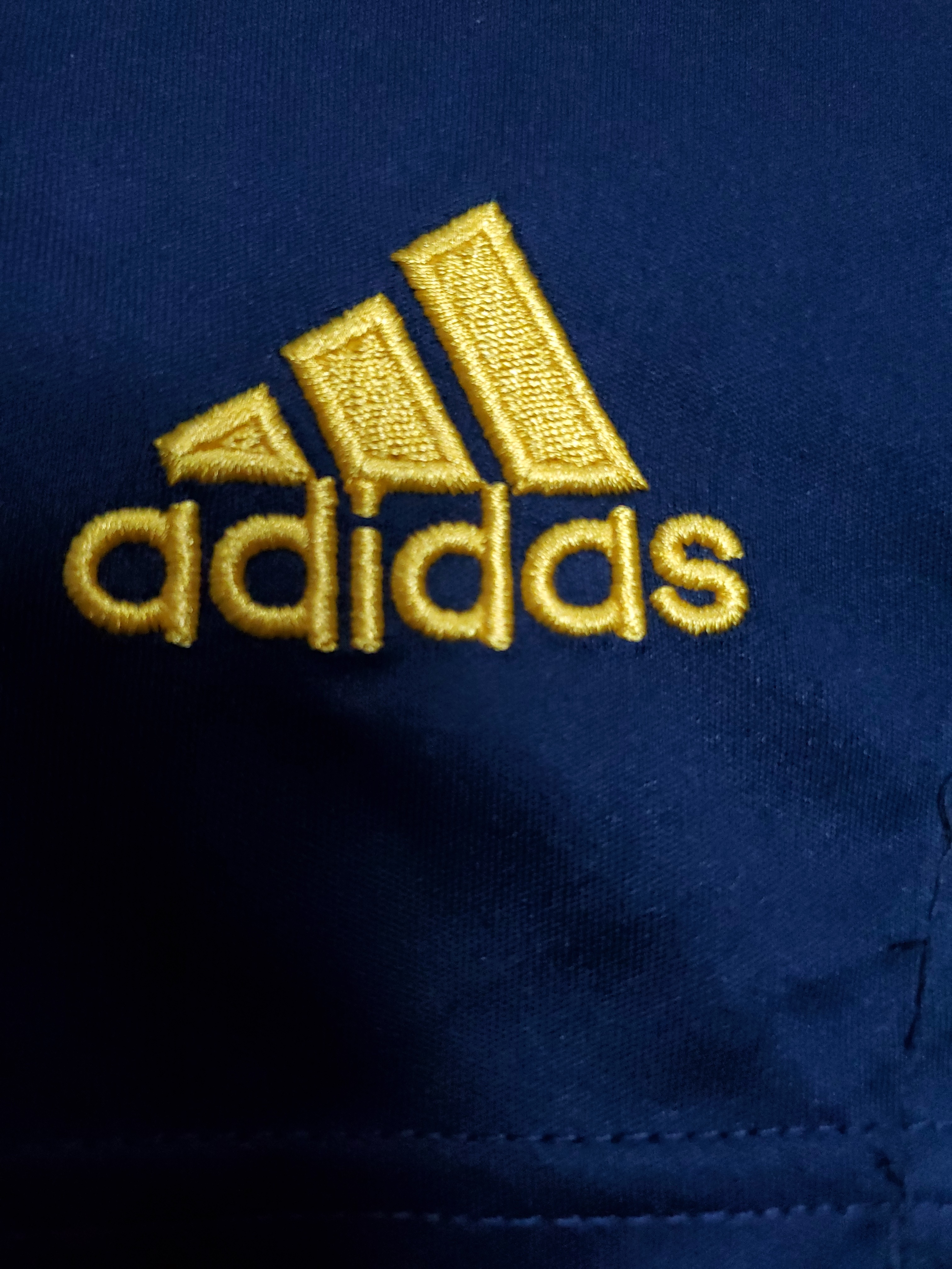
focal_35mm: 26
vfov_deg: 67.3
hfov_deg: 53.1
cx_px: 476
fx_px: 953
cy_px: 634
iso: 400
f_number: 1.5
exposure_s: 1/90
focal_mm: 4.3
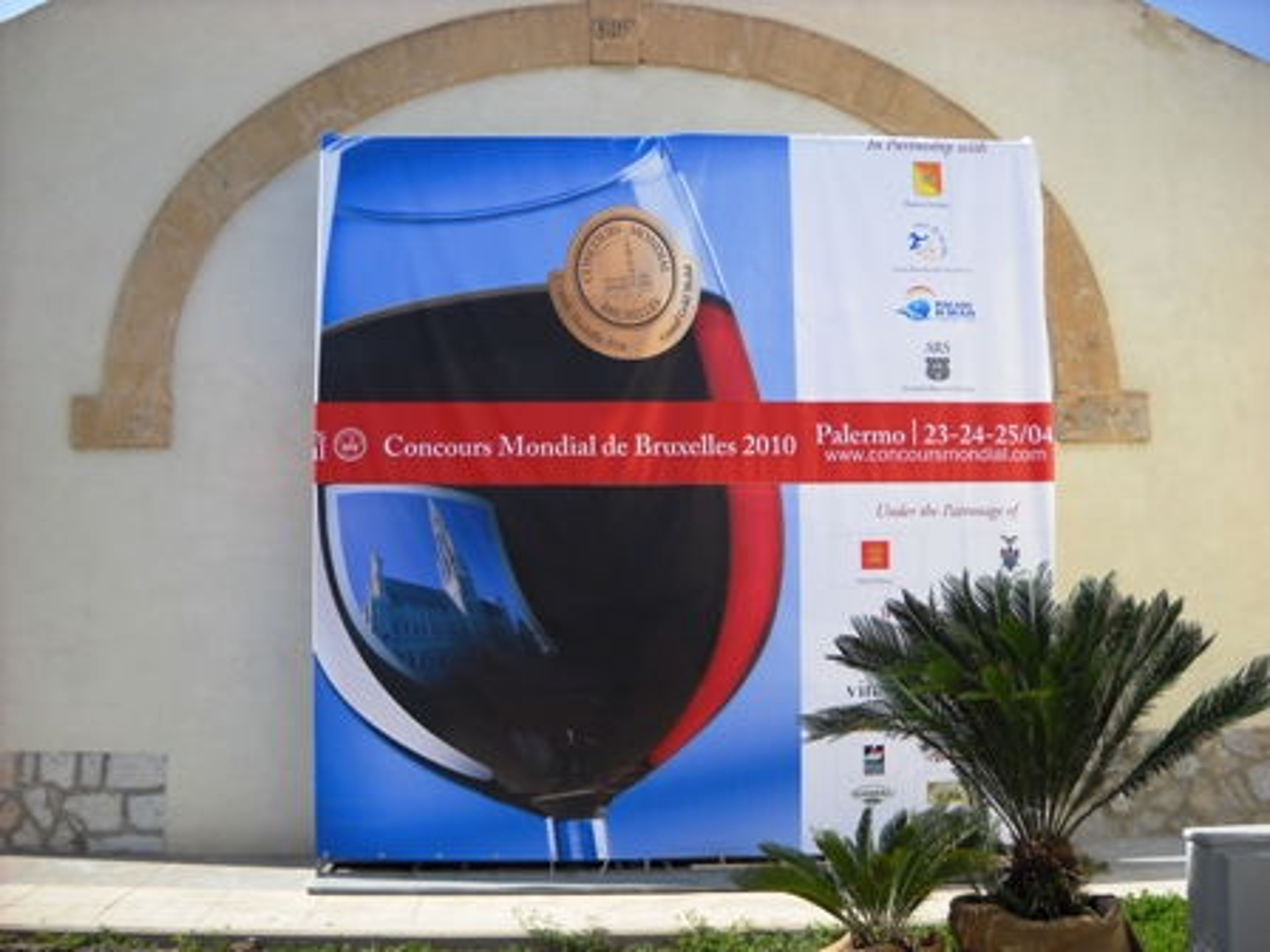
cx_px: 635
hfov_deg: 45.8
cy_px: 476
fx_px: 1504
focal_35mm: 41
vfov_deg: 35.1
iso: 64
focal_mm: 6.72
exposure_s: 1/218
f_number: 5.5
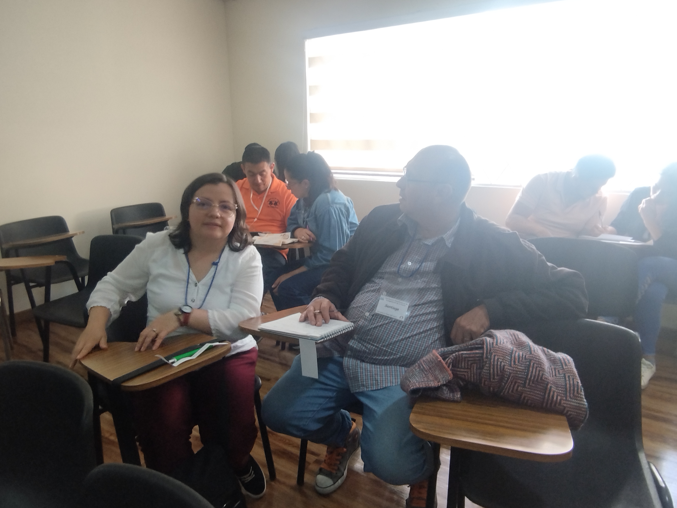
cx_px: 338
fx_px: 313
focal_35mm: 16
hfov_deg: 94.5
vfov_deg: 78.1
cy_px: 254
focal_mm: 1.65
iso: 60
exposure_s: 1/30
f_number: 2.2
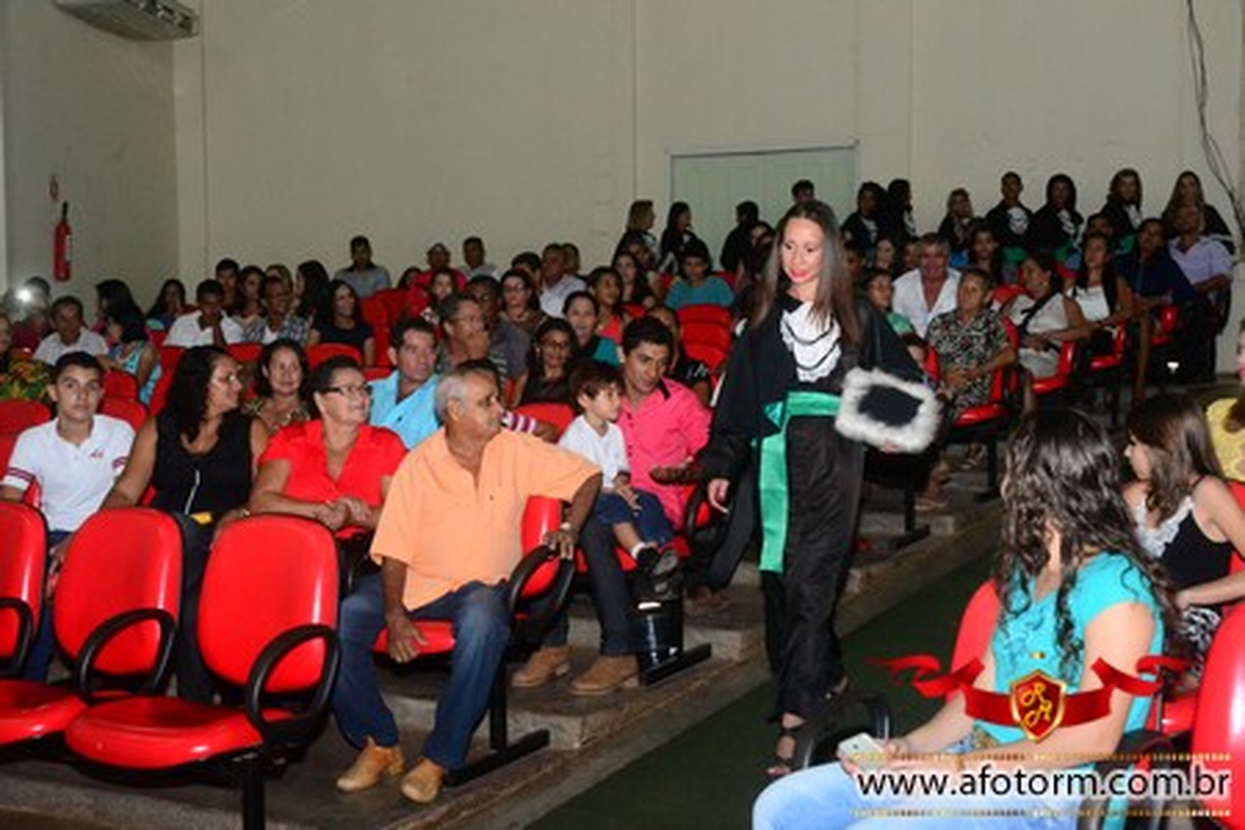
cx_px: 622
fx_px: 1608
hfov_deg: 42.3
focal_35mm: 46
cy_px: 415
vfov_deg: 28.9
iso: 3200
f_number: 7.1
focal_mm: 31
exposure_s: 1/80
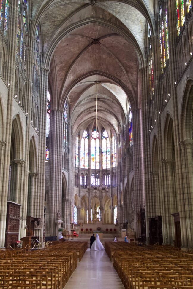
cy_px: 144
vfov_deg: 53.1
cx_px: 96
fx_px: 289
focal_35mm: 36
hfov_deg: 36.9
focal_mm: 24.3
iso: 5000
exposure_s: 1/30
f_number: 8
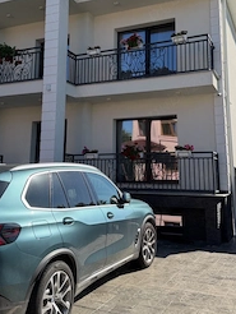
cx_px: 115
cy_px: 105
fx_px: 354
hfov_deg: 36.9
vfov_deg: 47.1
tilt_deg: +12.2
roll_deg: -1.0
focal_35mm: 39
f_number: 1.78
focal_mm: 6.76
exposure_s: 1/4405
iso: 100
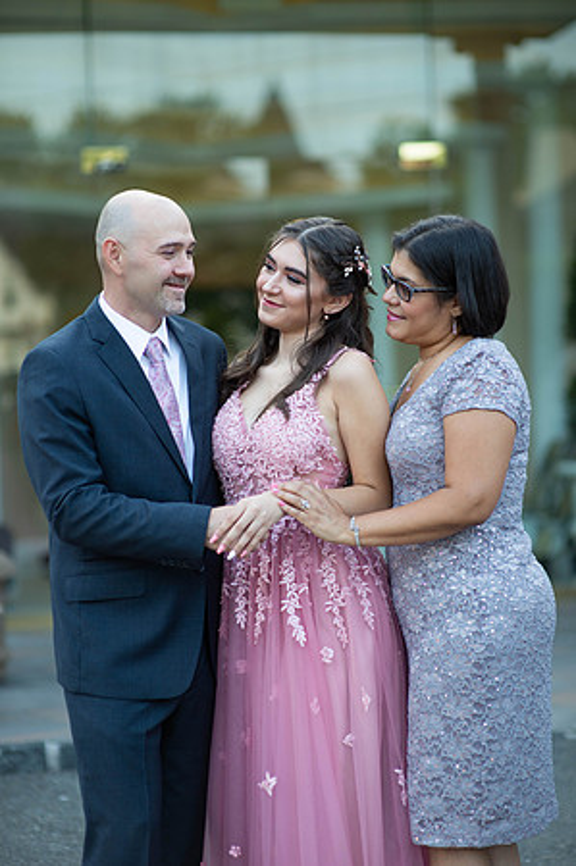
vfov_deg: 23.9
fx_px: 2045
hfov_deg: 16.0
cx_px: 288
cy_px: 433
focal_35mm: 85
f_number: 2
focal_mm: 85
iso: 250
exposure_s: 1/500
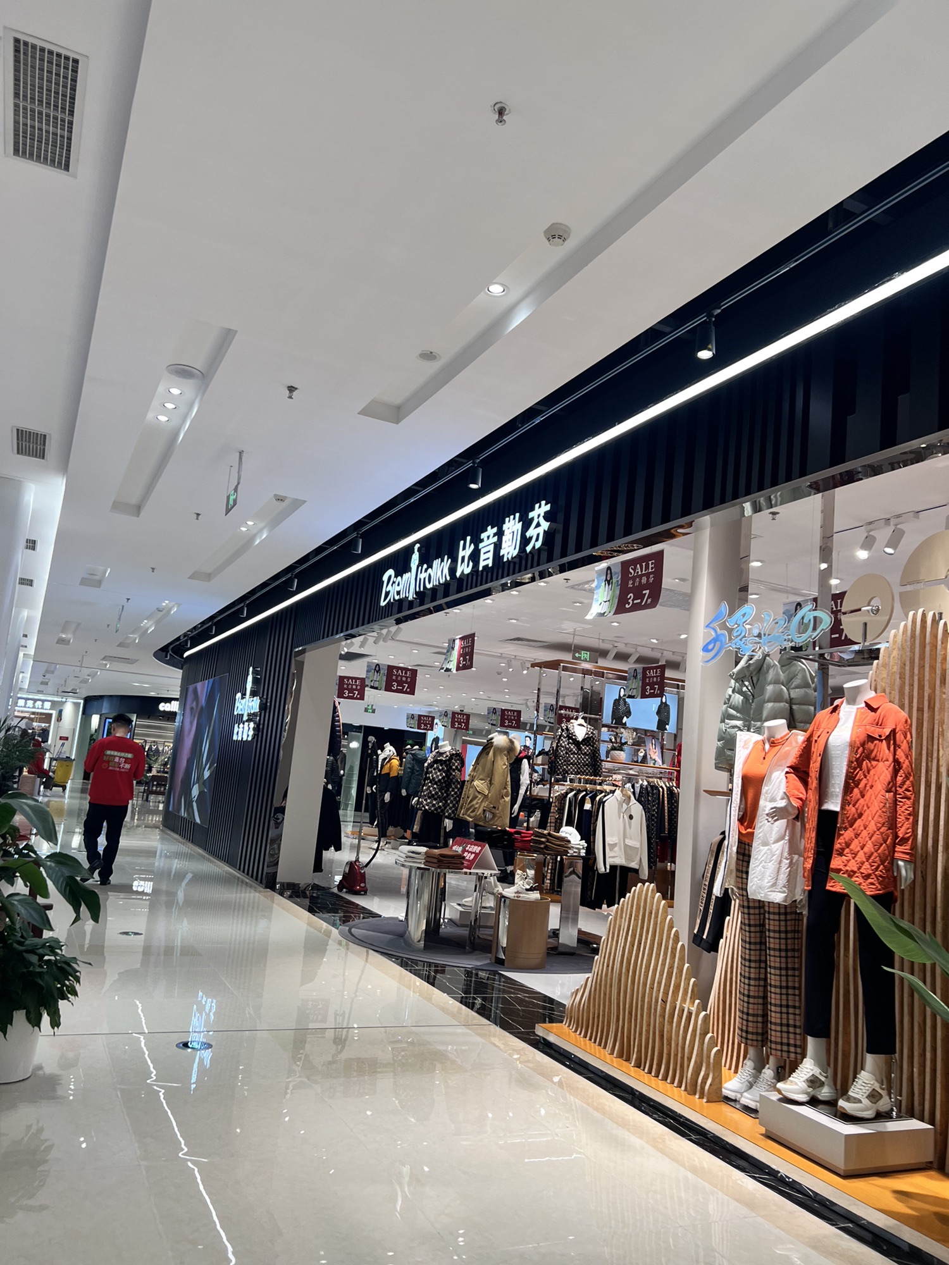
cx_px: 474
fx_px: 950
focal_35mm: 26
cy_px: 632
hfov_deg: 53.1
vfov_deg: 67.3
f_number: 1.5
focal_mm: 5.7
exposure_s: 1/142
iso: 32
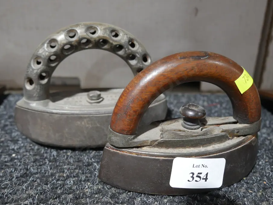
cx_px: 130
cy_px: 113
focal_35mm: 36
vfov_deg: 39.7
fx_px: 284
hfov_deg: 51.3
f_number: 3.6
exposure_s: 1/60
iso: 1000
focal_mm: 16
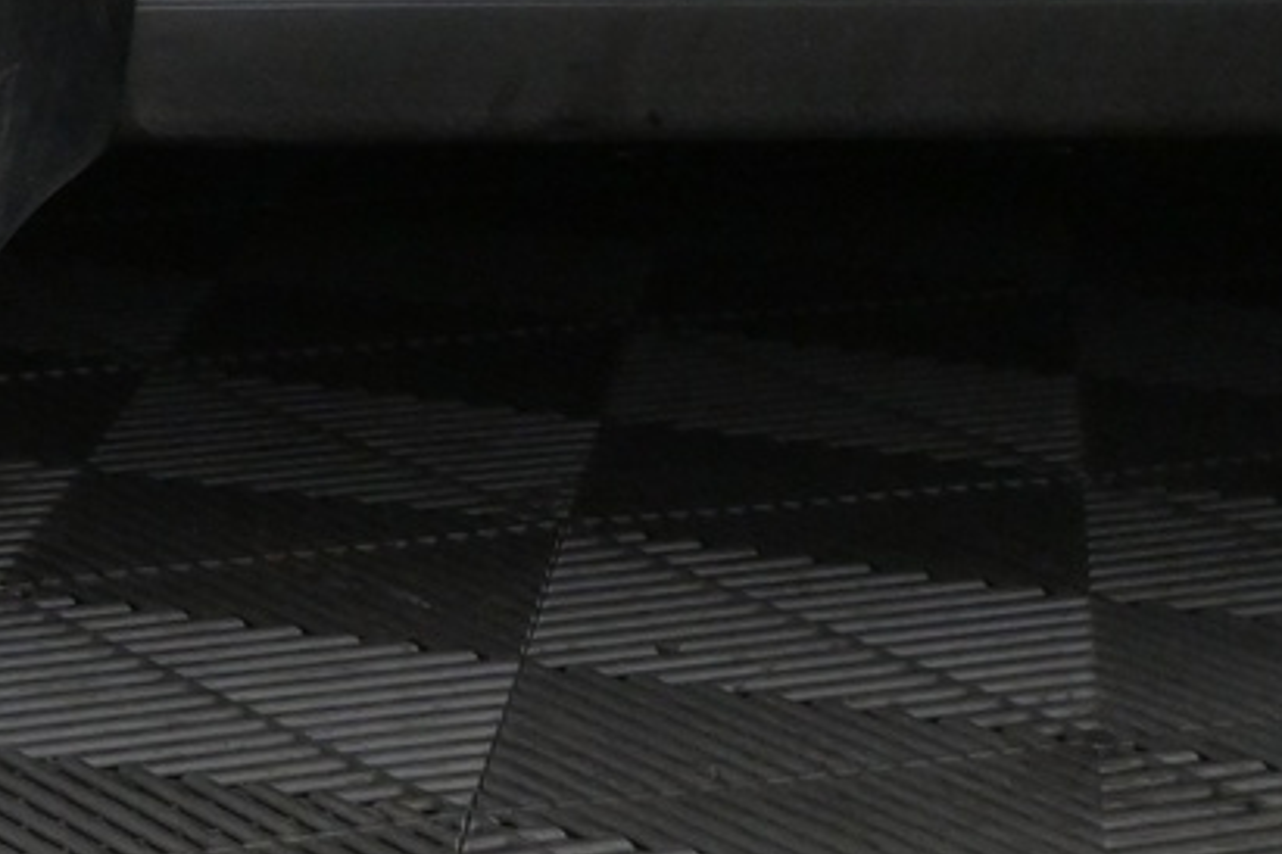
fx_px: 4629
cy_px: -355
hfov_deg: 13.8
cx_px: -1148
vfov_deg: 10.3
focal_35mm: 130
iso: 2500
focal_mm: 22
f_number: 6.3
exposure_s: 1/160
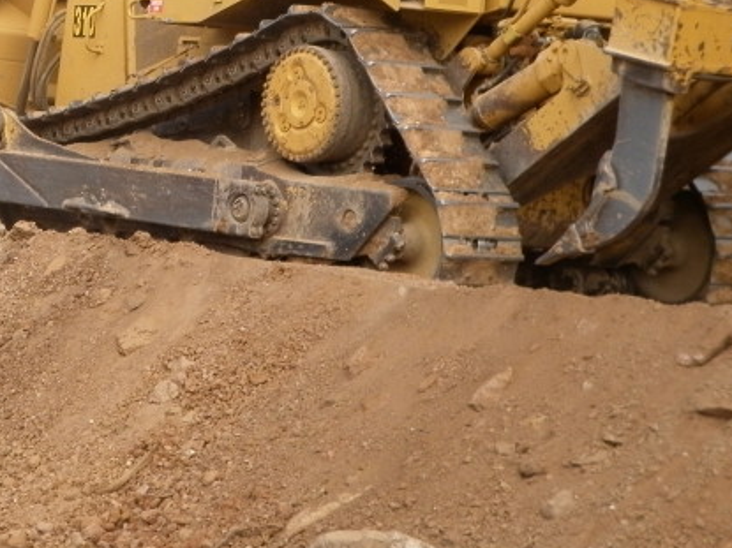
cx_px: -145
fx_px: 3234
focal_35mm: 153
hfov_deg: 12.6
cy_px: 4
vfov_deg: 9.6
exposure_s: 1/250
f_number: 4.4
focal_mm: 11.1
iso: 80
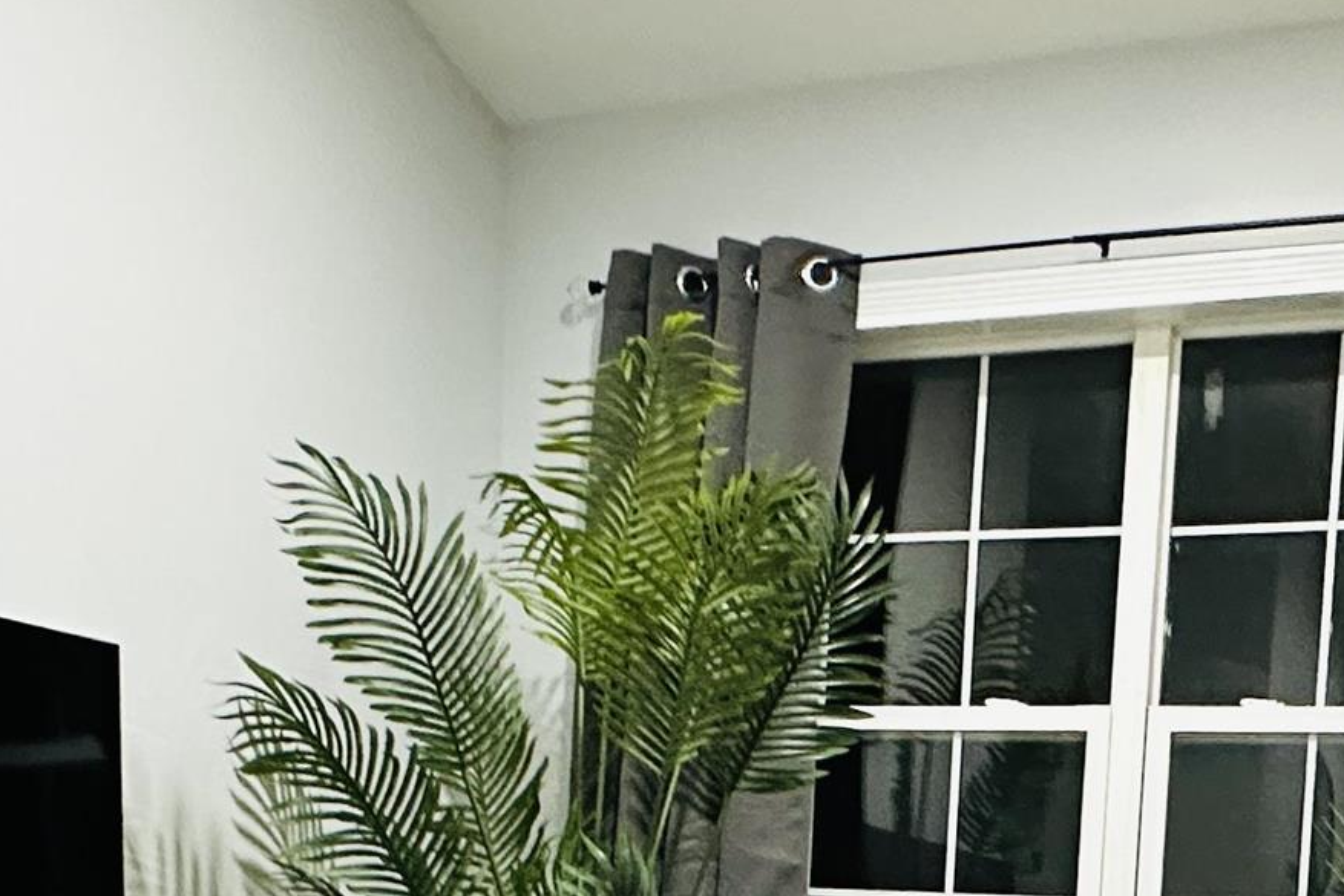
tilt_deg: -6.3
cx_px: 923
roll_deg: -3.2
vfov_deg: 23.4
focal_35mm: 51
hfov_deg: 38.3
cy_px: 1166
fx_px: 1904
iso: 1000
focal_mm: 2.22
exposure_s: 1/60
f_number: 2.2
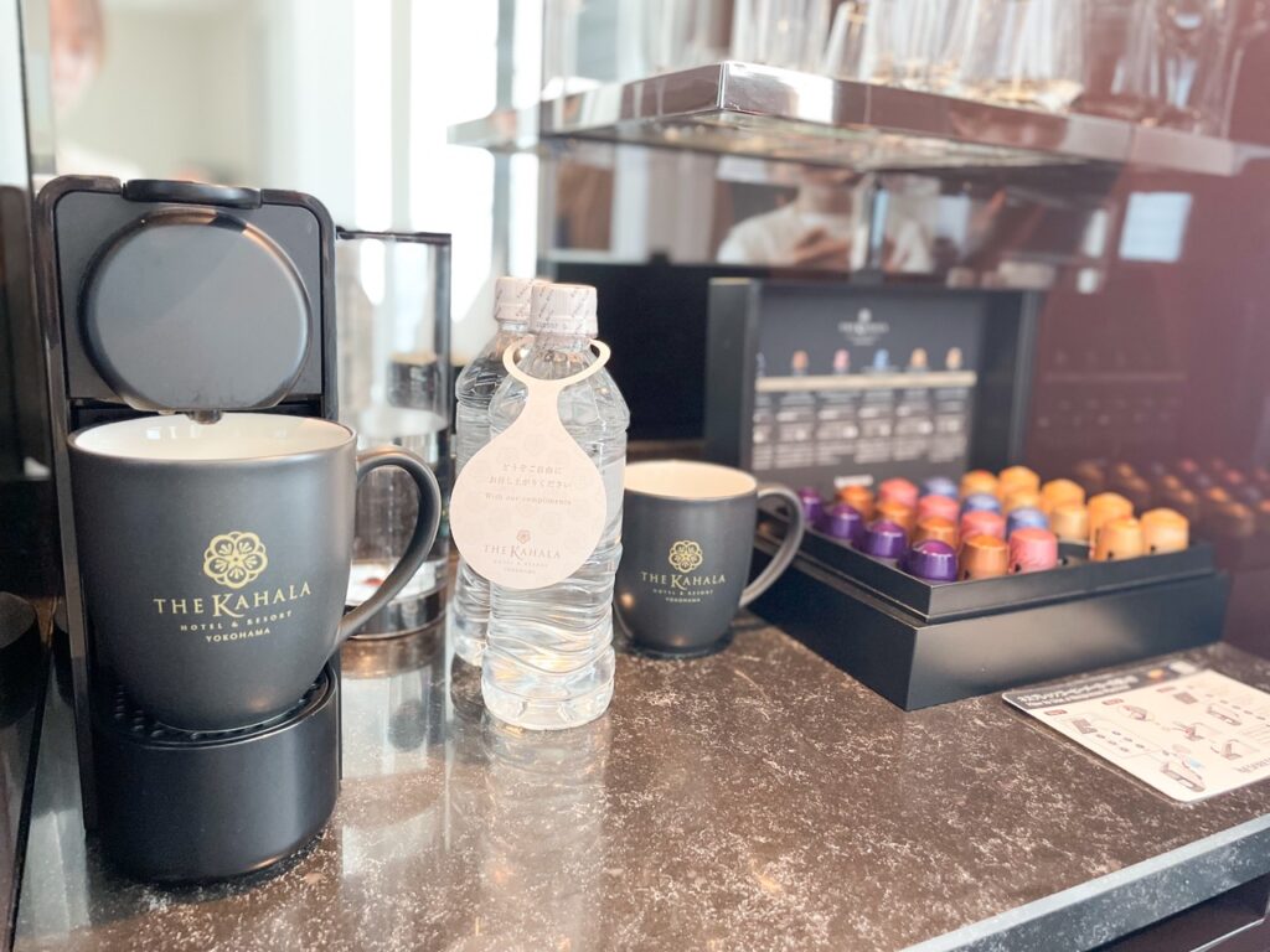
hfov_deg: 67.3
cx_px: 635
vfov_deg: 53.1
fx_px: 954
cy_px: 476
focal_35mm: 26
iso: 250
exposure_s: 1/60
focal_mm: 4.2
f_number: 1.6
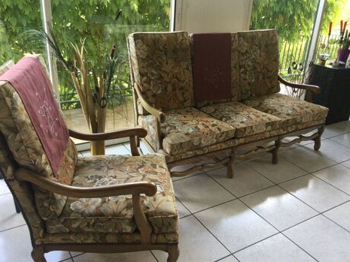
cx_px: 171
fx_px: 324
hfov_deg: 56.8
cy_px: 131
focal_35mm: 32
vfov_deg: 44.2
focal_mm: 3.3
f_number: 2.4
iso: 32
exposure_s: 1/33
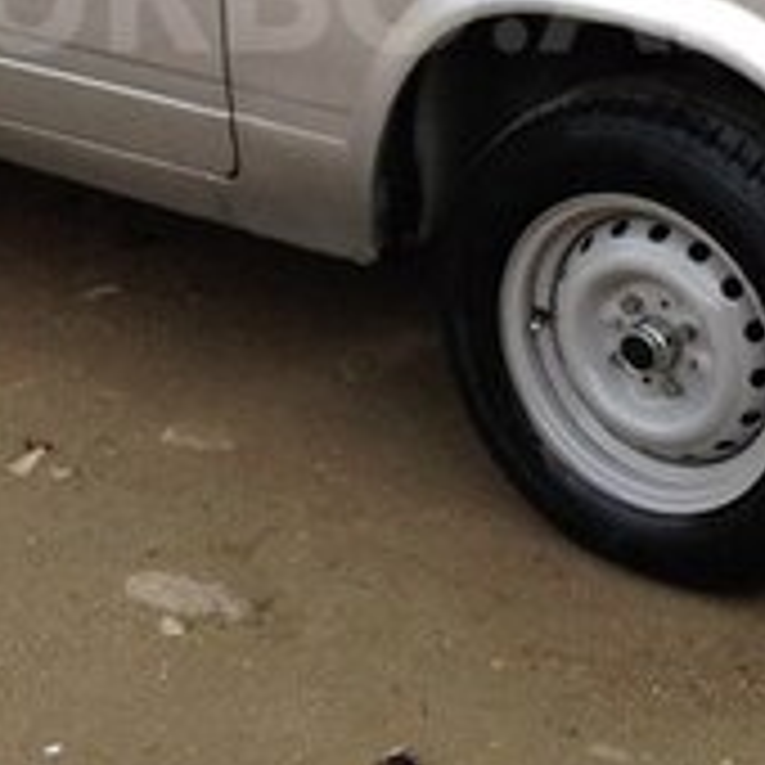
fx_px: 2825
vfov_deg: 15.1
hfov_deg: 15.4
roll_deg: +1.2
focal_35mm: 113
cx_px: 320
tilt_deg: -18.3
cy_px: -16
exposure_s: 1/120
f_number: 2.4
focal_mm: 4.12
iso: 64
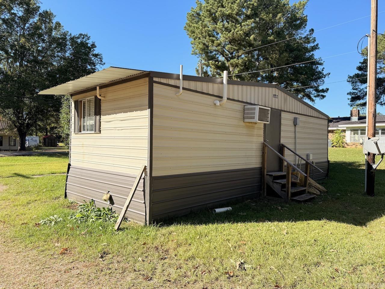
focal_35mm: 24
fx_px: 267
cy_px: 144
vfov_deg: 56.8
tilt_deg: +1.2
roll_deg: -1.3
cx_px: 192
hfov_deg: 71.6
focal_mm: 6.76
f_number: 1.78
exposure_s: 1/2703
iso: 80
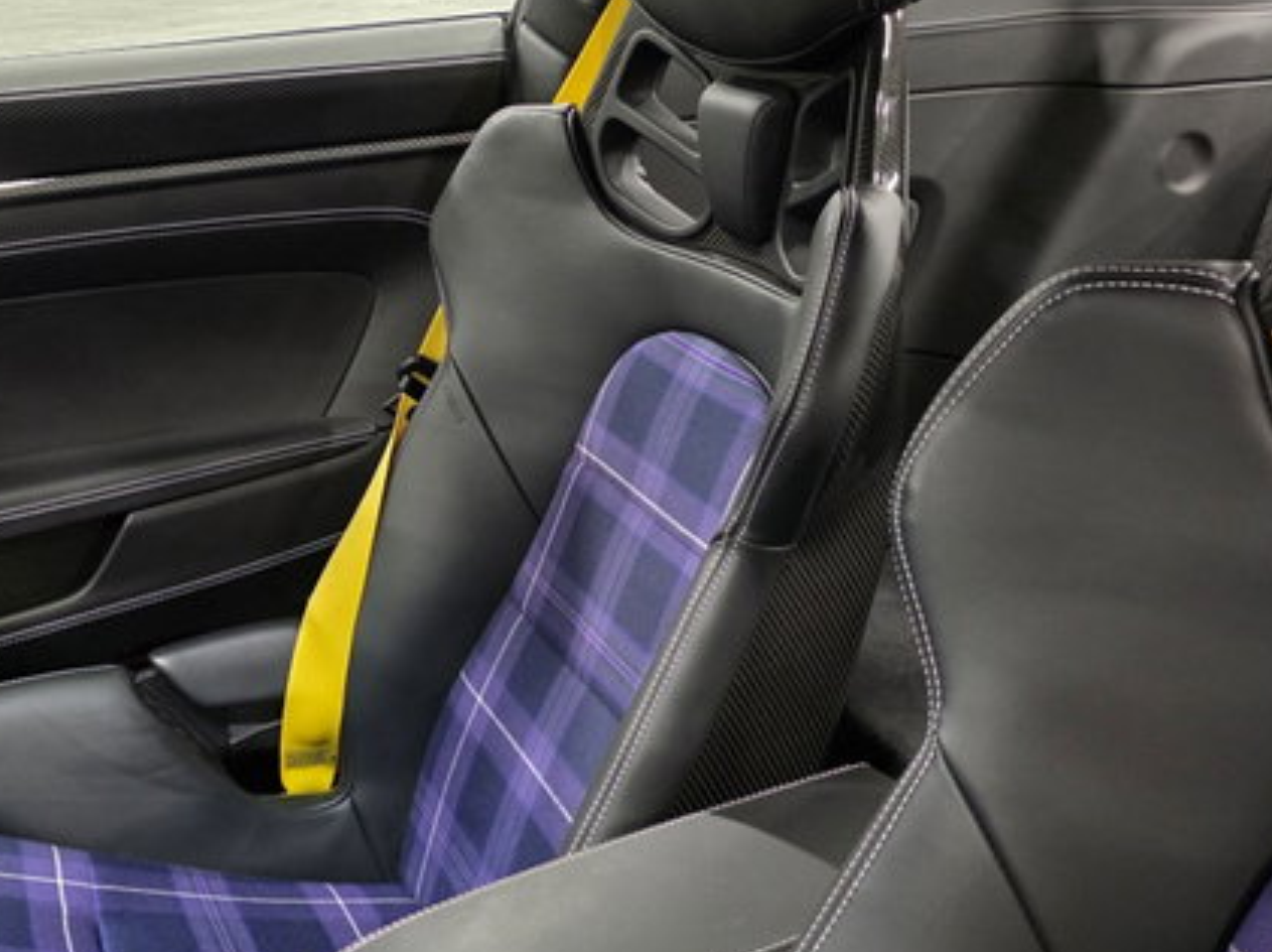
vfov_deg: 34.3
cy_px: 465
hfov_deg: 44.7
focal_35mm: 42
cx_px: 535
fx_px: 1542
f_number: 1.7
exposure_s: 1/50
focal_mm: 6.3
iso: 1600
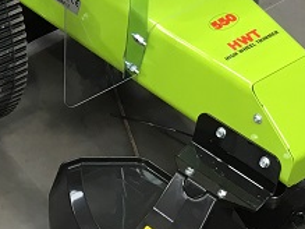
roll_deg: -1.7
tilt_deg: -28.3
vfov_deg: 11.1
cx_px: 85
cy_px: -161
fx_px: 1110
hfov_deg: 15.6
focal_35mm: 126
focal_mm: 4.15
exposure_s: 1/33
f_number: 2.2
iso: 32
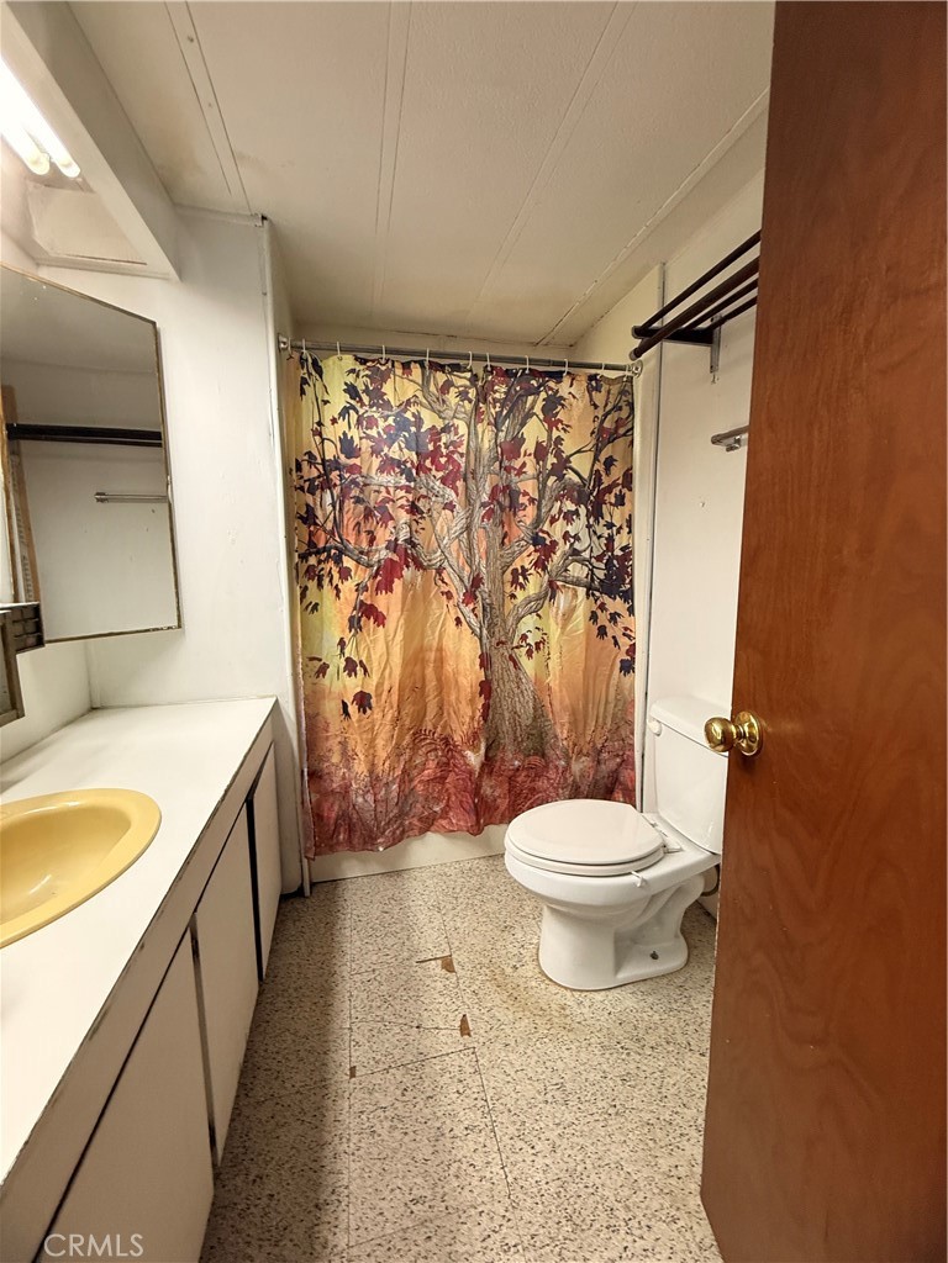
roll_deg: -0.2
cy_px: 632
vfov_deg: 102.1
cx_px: 474
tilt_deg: -6.8
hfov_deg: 85.7
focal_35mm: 14
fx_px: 511
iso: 250
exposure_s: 1/60
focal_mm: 2.22
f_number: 2.2
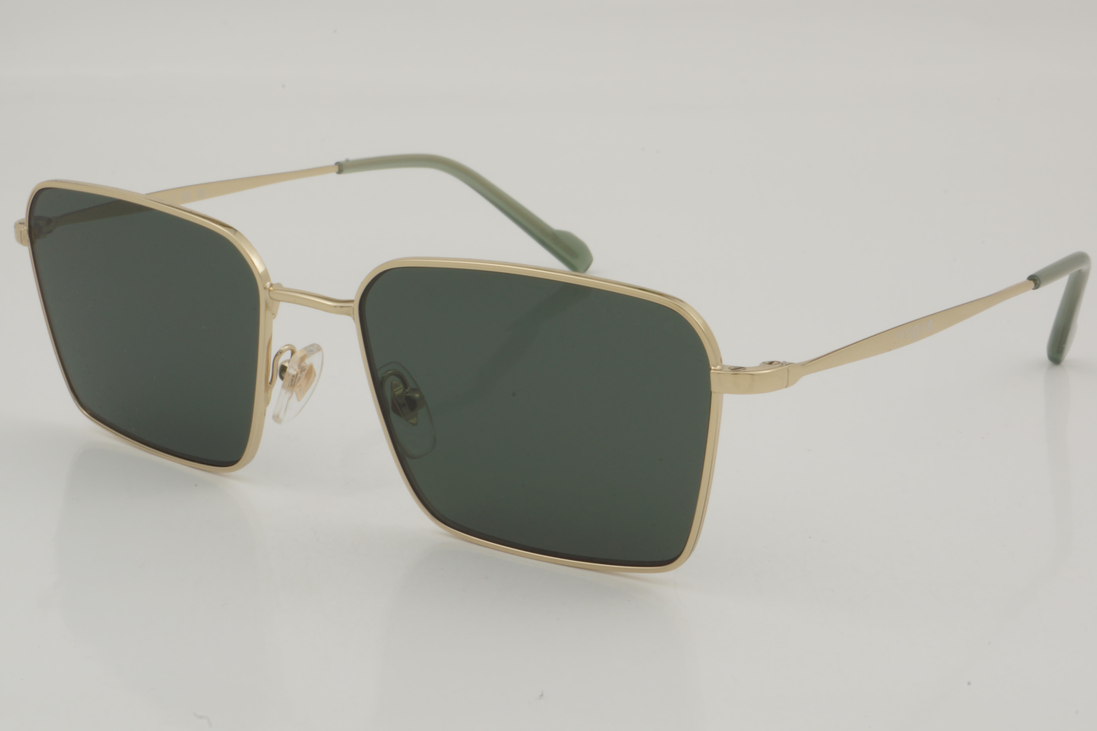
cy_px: 366
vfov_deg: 18.2
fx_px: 2285
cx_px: 548
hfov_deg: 27.0
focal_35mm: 75
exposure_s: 1/3
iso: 100
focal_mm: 50
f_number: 32
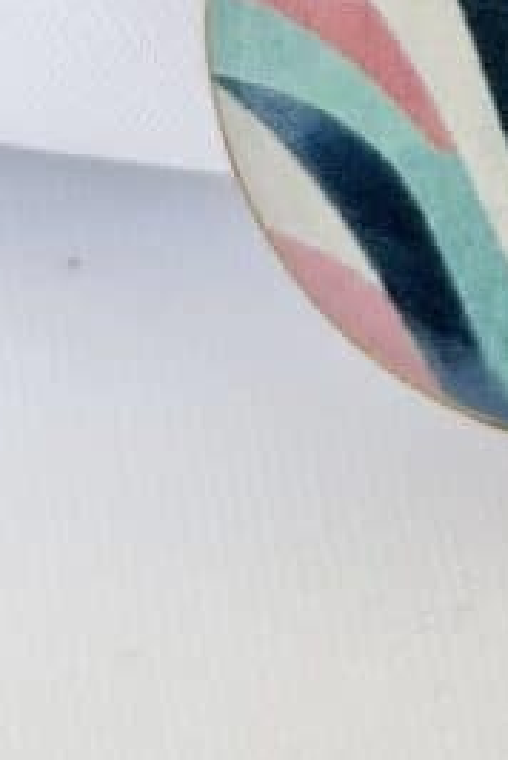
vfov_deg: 9.7
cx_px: 1005
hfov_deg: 6.4
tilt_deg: -38.5
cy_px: -143
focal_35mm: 208
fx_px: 4391
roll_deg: -3.5
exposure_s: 1/302
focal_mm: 5.96
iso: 40
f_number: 1.6
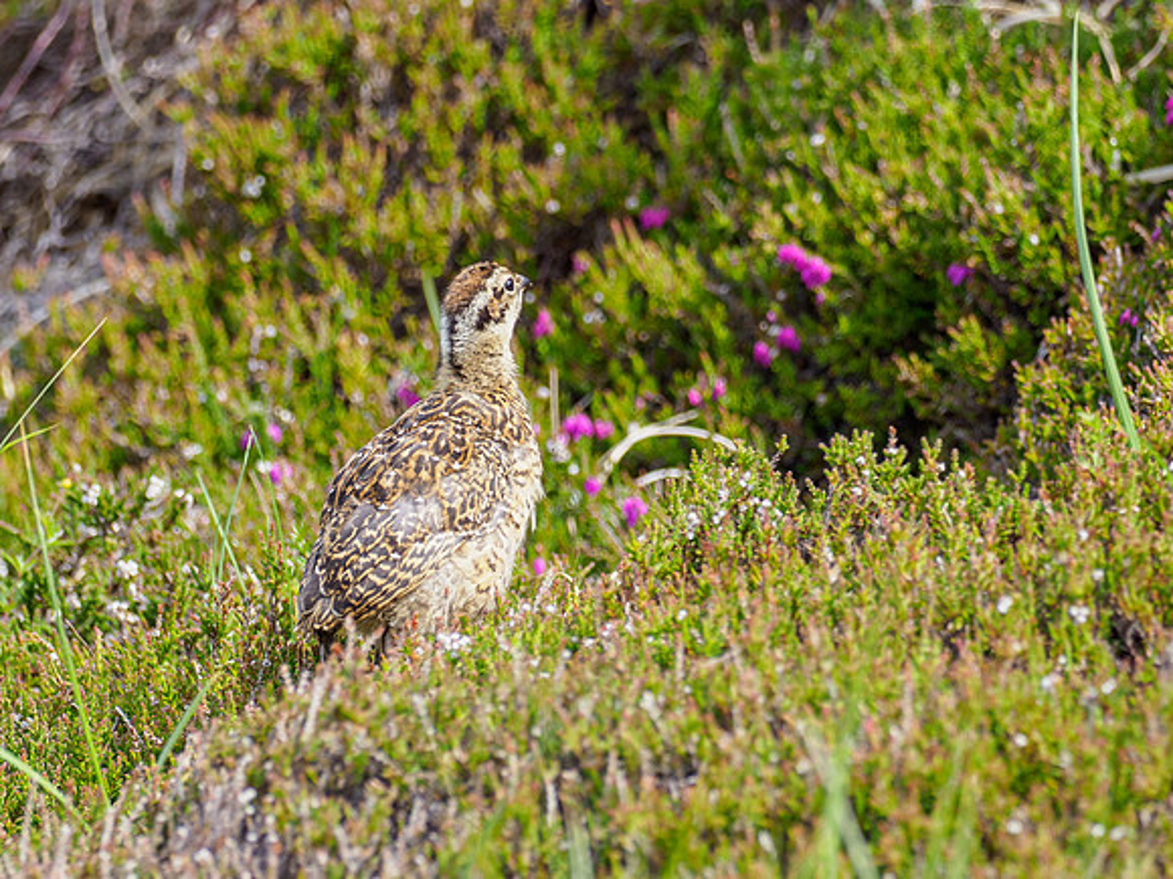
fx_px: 31496
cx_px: 485
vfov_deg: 1.6
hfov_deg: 2.1
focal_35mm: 929
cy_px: 492
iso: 400
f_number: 4
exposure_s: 1/640
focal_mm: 300
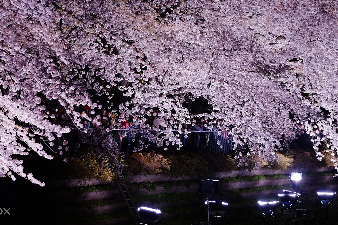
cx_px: 169
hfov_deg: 7.2
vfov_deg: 4.8
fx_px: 2685
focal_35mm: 286
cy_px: 99
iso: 800
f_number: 2.8
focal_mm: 140
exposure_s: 1/250
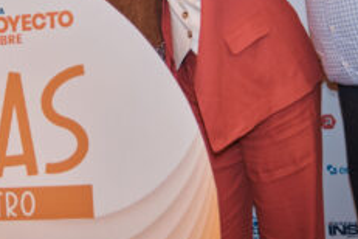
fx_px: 905
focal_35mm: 91
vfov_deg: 14.6
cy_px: -36
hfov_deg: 22.2
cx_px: 99
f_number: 1.6
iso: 1000
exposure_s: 1/200
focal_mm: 23
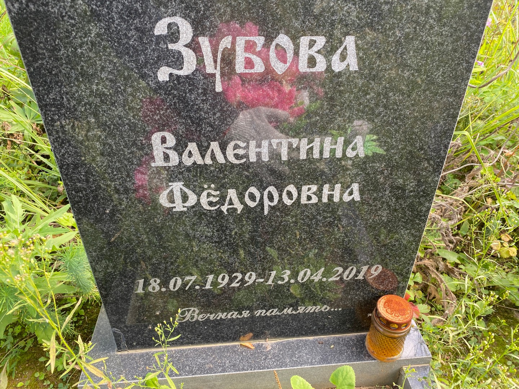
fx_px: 390
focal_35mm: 26
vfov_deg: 53.1
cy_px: 194
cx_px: 260
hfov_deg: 67.3
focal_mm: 4.25
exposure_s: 1/121
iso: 50
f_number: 1.8
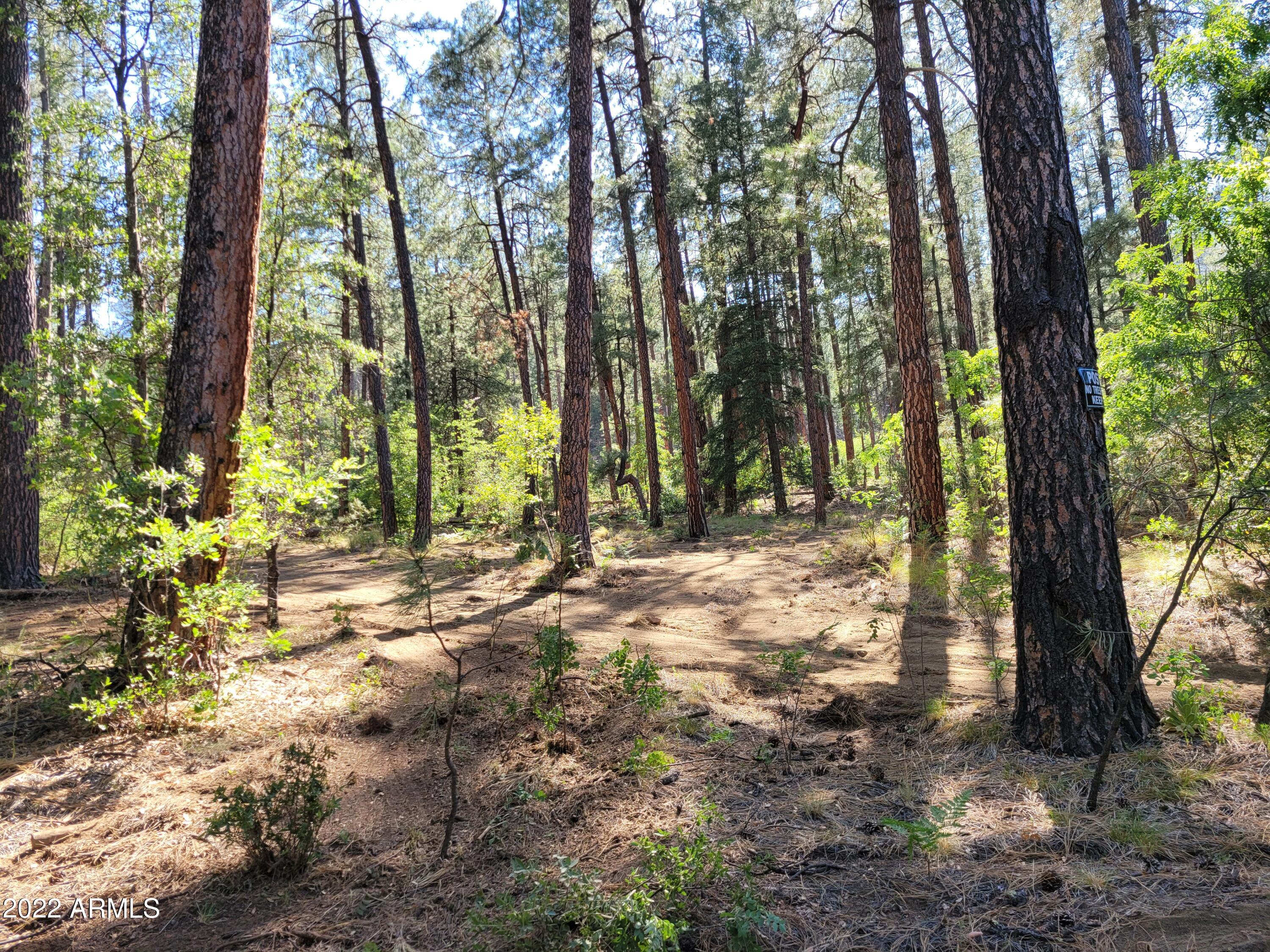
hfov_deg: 67.3
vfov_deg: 53.1
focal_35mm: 26
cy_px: 476
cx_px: 635
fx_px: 954
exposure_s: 1/346
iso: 40
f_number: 1.8
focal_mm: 5.4
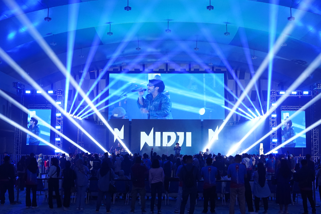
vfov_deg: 31.9
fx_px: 374
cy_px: 107
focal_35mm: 42
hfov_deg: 46.4
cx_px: 160
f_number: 3.5
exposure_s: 1/320
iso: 3200
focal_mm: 28
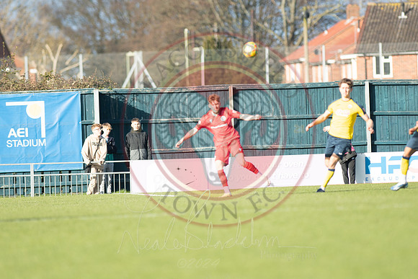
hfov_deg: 4.6
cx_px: 209
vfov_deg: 3.1
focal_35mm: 450
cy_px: 140
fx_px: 5226
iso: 250
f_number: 4.5
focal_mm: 300
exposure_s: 1/1600
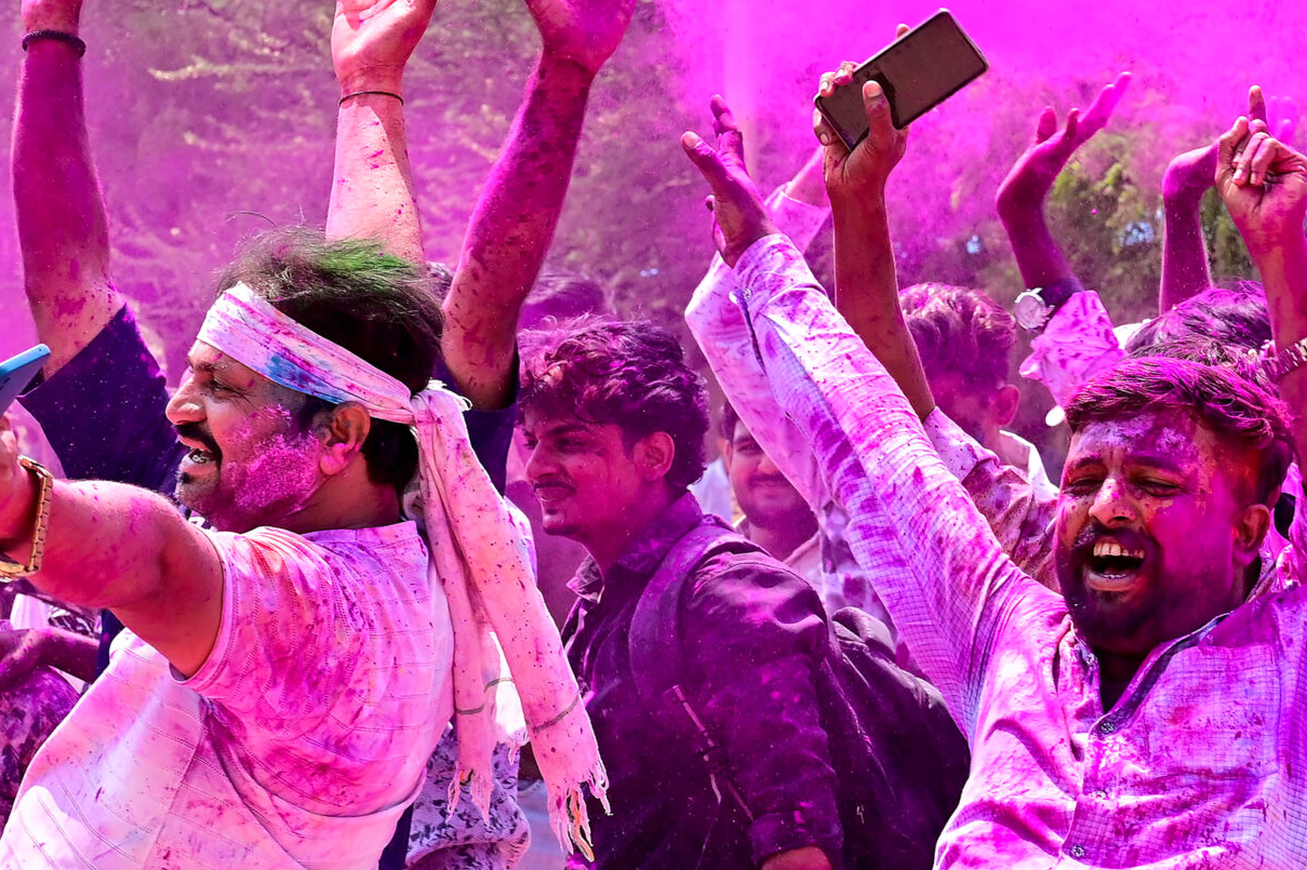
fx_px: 4609
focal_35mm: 127
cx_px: 678
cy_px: 474
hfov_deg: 16.1
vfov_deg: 10.8
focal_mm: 60
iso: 400
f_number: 9
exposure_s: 1/400
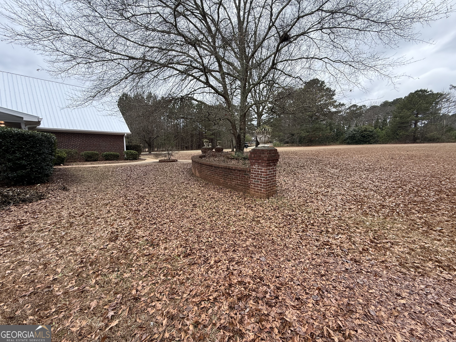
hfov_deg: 102.1
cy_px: 171
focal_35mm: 14
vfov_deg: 85.7
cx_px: 228
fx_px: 184
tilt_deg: -6.9
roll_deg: +0.1
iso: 64
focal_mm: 2.22
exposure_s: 1/329
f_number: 2.2
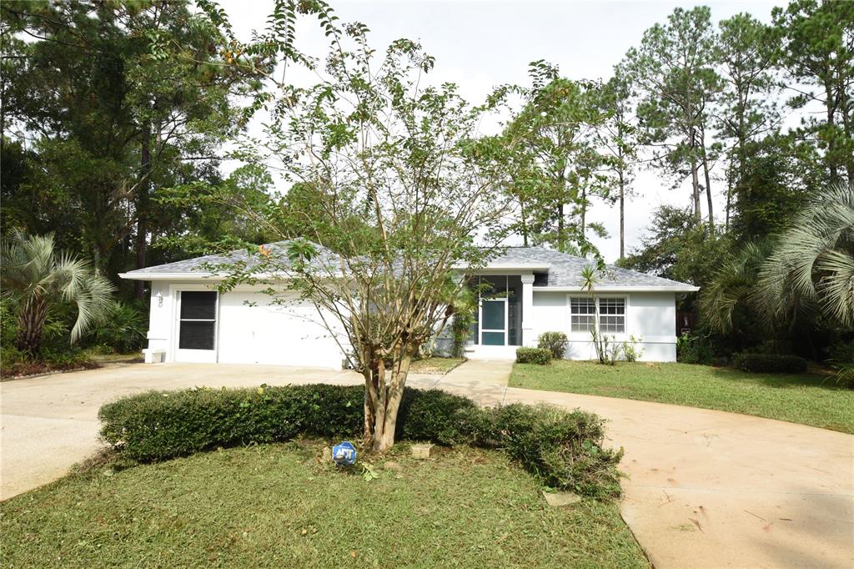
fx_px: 498
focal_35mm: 21
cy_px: 284
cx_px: 427
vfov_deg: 59.5
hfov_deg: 81.2
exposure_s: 1/160
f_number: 6.3
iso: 100
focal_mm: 14
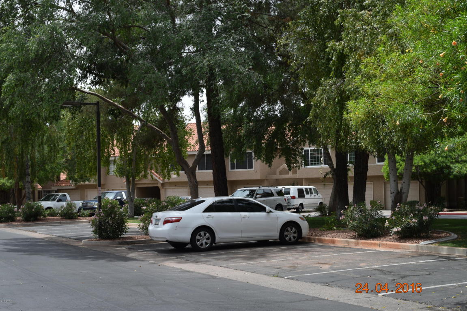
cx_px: 234
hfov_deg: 37.8
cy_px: 156
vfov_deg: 25.8
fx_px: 681
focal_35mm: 52
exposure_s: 1/320
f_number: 9
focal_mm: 35
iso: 200
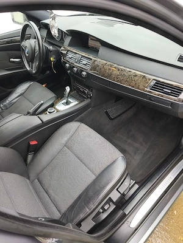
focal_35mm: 23
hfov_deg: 58.9
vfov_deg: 73.9
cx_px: 92
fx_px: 162
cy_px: 122
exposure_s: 1/50
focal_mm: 5.35
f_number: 1.7
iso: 100
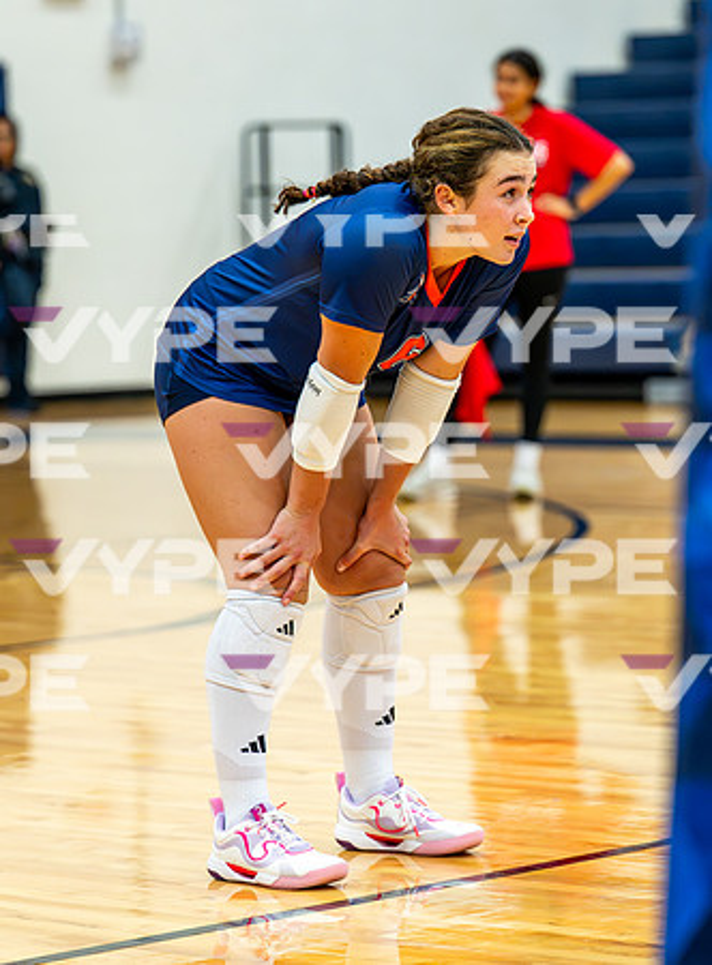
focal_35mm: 162
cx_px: 463
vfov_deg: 12.3
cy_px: 501
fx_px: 4482
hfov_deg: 9.1
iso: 3200
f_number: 2.8
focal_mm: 105
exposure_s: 1/800
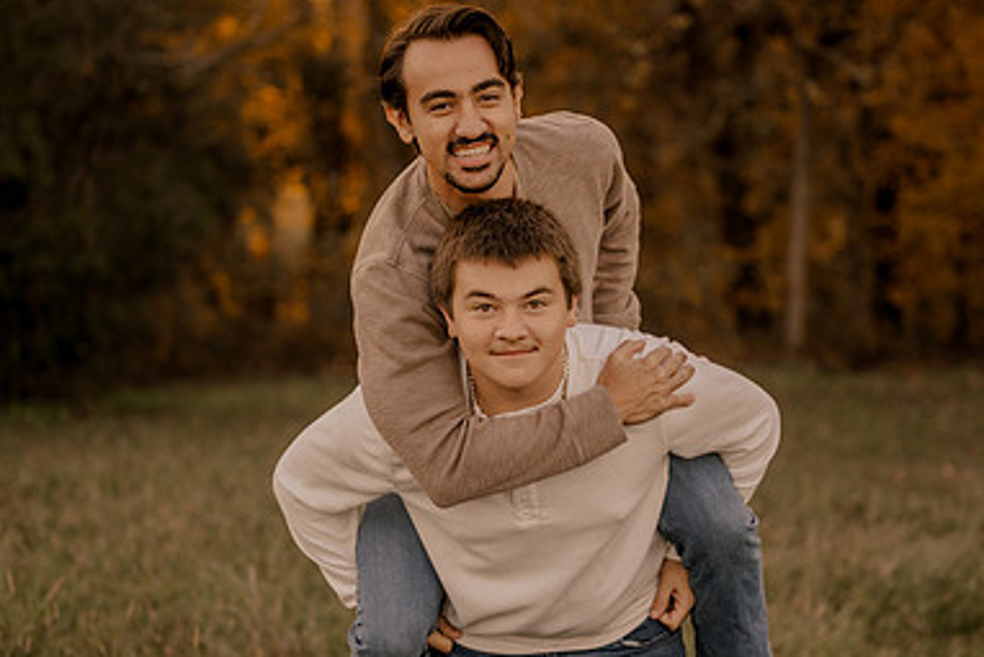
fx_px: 2078
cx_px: 536
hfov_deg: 26.6
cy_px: 419
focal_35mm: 76
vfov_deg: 17.9
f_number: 1.8
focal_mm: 50
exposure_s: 1/500
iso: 250
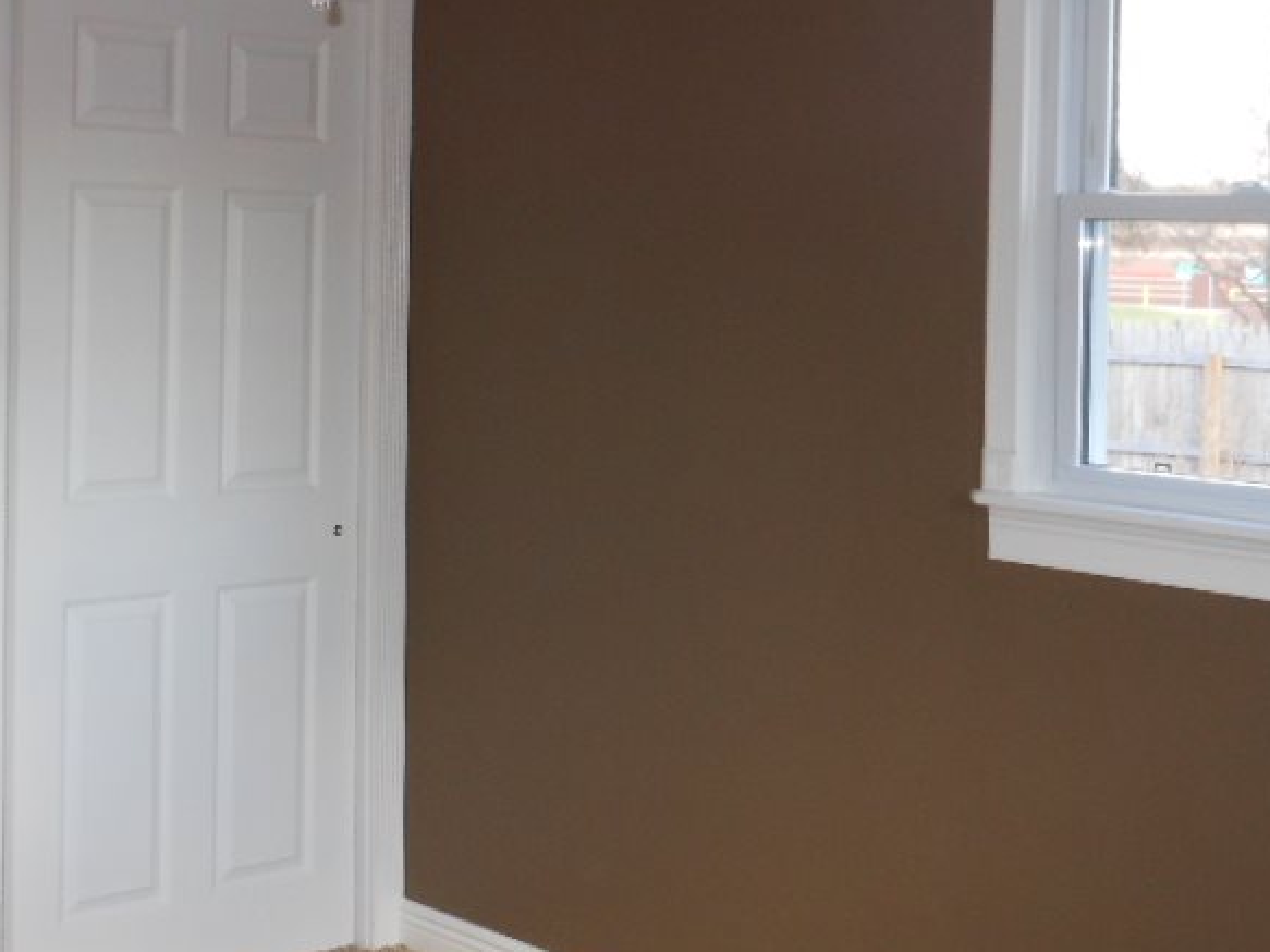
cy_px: 277
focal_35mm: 58
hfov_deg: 32.8
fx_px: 2127
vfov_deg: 25.0
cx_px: 375
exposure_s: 1/25
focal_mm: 5.9
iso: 200
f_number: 4
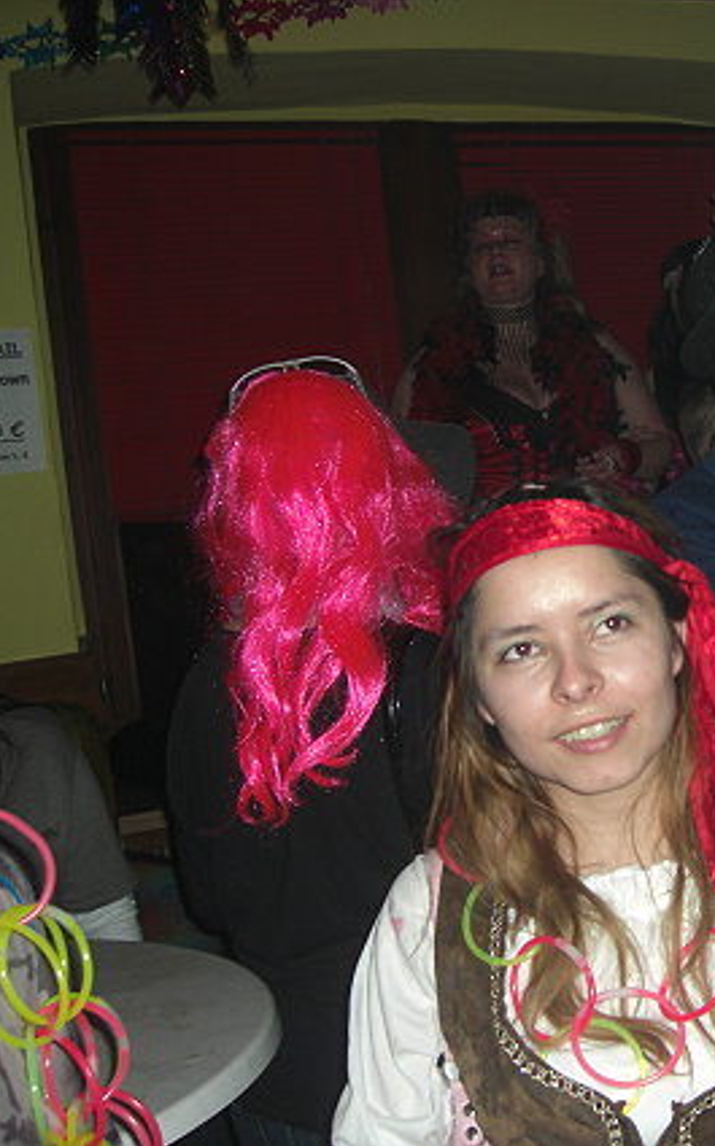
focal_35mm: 54
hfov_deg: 23.0
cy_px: 573
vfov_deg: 37.6
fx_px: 1686
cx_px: 716
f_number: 2.8
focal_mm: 7.9
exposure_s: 1/60
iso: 200
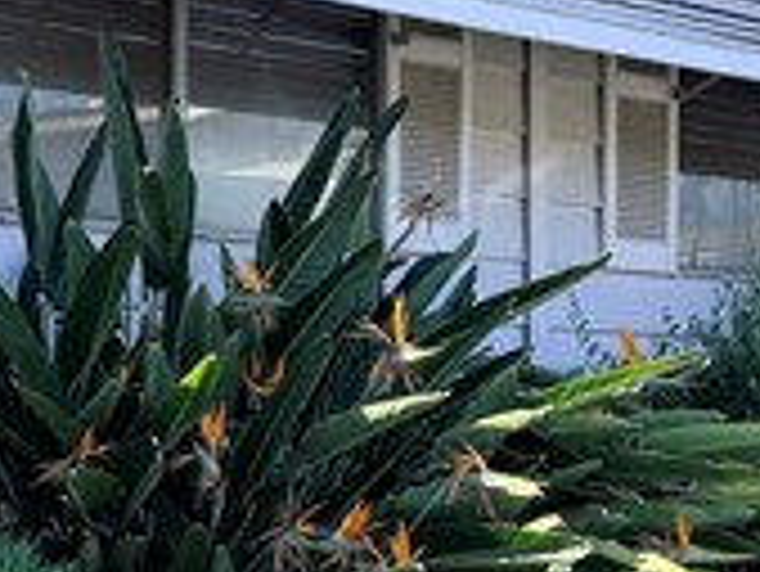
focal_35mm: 91
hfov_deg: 21.0
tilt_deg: +3.1
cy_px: 261
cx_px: 58
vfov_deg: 16.3
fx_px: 1999
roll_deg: +0.2
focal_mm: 6.76
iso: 100
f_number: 1.78
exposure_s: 1/1553
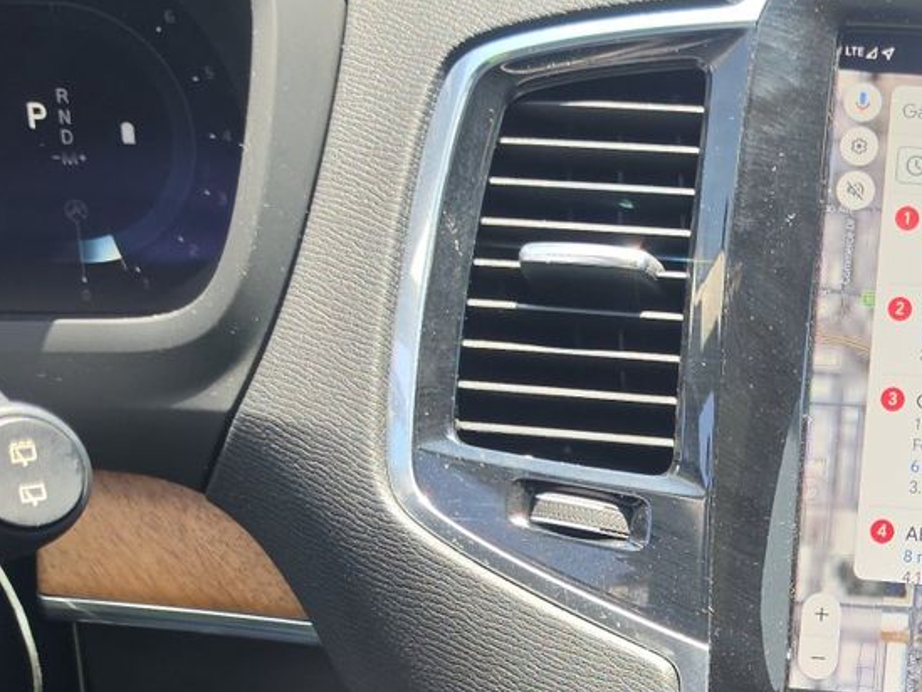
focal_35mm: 67
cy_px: 751
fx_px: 1785
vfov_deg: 20.9
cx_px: 1043
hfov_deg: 26.4
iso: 12
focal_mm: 6.5
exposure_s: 1/119
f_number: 1.4
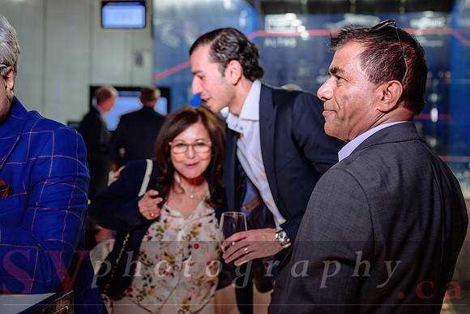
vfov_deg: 30.0
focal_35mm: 45
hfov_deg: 43.7
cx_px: 269
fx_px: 584
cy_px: 134
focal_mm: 39
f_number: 2.8
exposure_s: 1/125
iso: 500
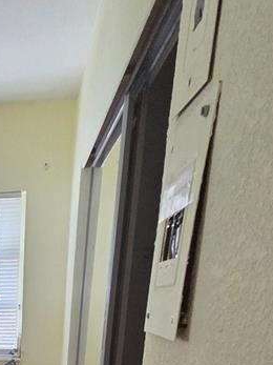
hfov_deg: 27.2
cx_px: -79
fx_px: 473
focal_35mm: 45
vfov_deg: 31.8
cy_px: 479
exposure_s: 1/120
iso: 250
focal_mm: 2.2
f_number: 2.2
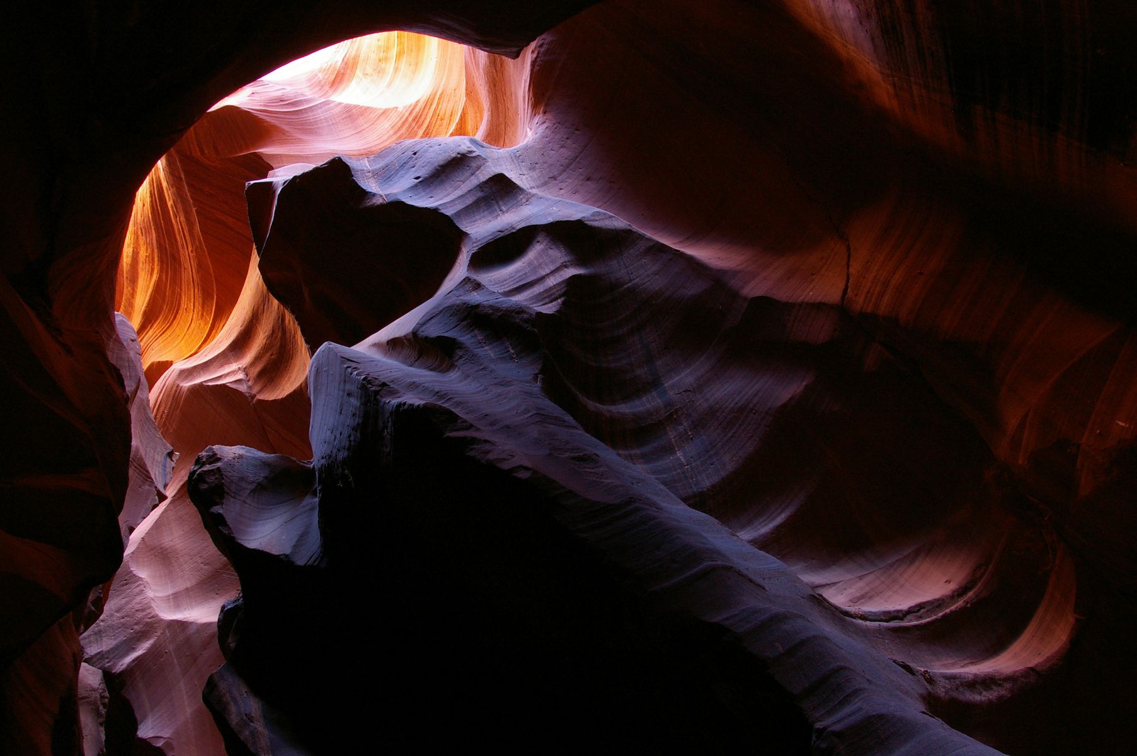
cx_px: 568
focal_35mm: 36
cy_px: 378
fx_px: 1136
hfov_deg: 53.2
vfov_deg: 36.8
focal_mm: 24
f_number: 13
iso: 400
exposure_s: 4
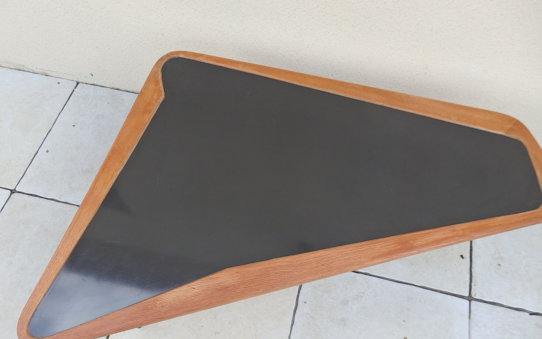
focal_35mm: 27
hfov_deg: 68.4
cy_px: 198
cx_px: 267
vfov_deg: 45.8
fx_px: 399
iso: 125
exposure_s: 1/320
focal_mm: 4.5
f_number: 3
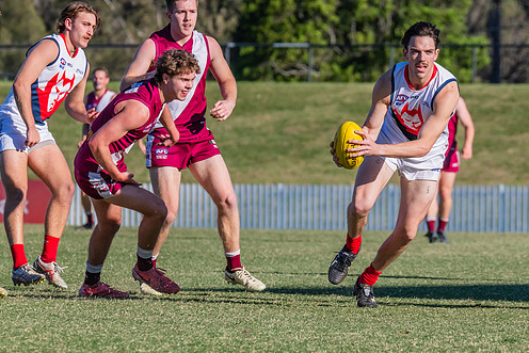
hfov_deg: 4.1
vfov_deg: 2.7
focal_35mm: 504
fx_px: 7408
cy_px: 196
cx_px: 358
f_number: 11
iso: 800
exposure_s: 1/1600
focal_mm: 330
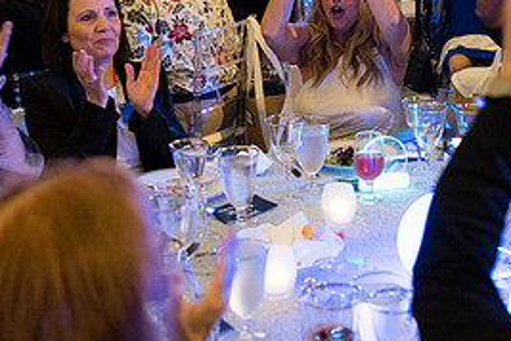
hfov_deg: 26.1
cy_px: 124
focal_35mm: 76
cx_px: 417
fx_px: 1079
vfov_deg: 17.9
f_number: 2.8
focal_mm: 35
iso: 2200
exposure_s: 1/160
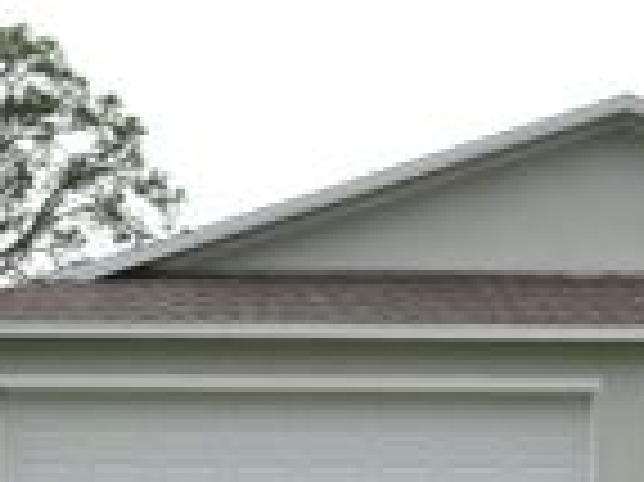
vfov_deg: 10.3
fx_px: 2621
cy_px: 570
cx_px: 608
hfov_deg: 13.8
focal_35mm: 141
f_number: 10
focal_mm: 28
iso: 100
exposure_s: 1/200
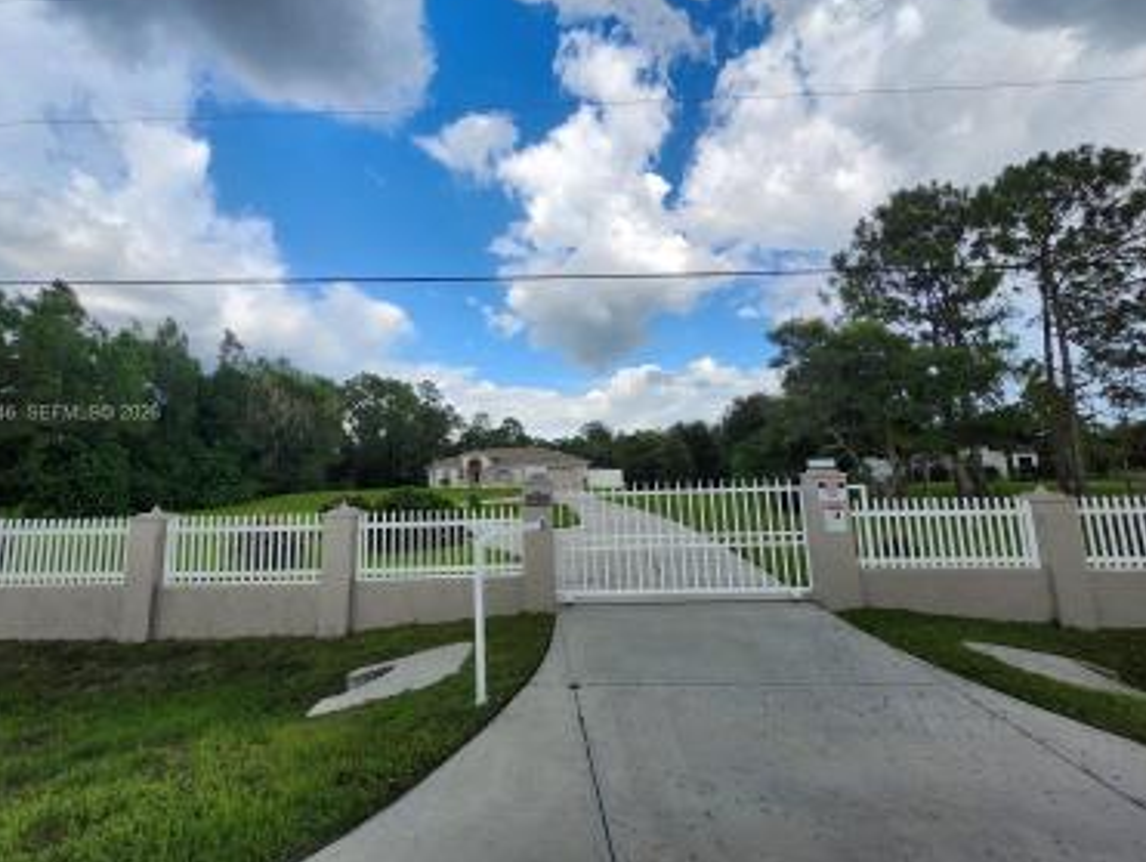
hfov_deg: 101.9
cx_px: 537
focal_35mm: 14
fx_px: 464
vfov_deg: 85.7
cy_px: 414
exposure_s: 1/1167
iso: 40
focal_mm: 1.74
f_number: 2.2
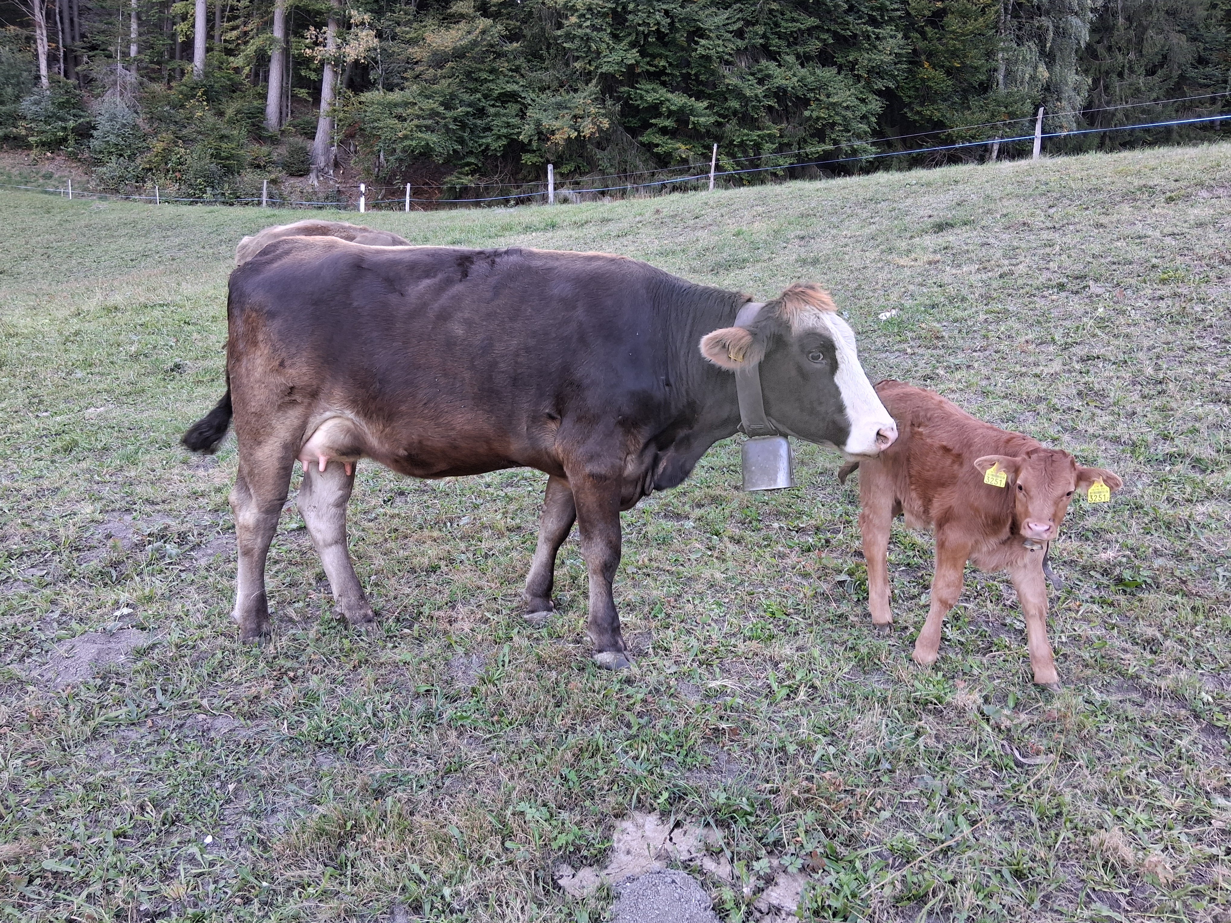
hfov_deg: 67.3
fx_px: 925
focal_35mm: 26
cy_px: 462
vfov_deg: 53.1
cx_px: 616
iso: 160
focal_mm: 3.98
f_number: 1.8
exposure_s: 1/100
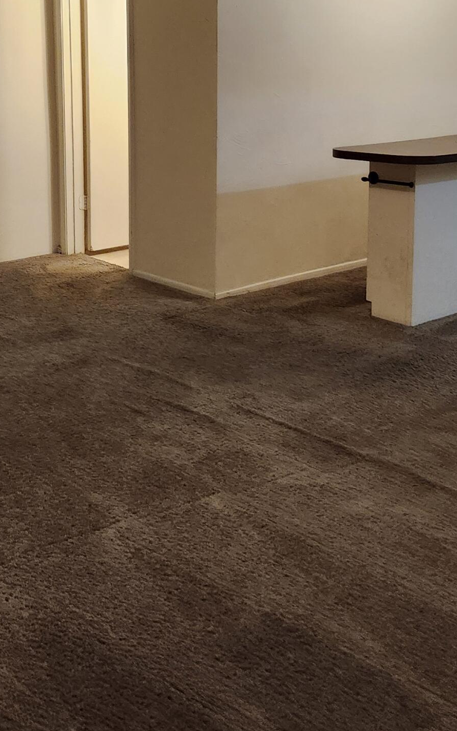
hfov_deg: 25.2
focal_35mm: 51
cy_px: 234
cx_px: 296
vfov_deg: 39.0
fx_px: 1017
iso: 800
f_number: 1.8
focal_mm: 5.54
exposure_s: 1/120
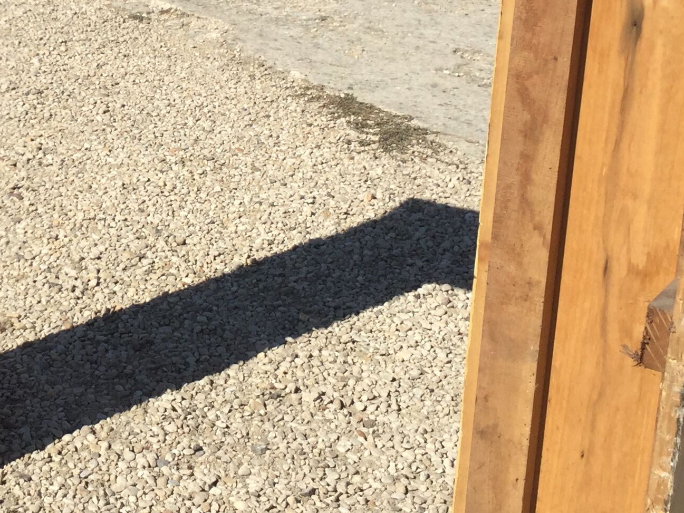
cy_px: 80
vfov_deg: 18.7
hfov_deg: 24.3
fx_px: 1541
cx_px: 61
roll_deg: -3.1
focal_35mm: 78
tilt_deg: -16.6
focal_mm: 3.3
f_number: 2.4
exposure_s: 1/1456
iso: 25
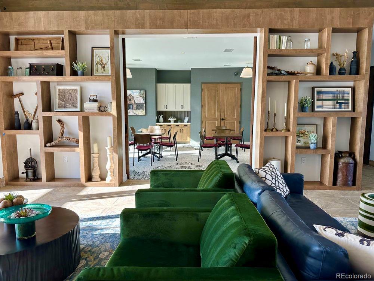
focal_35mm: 24
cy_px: 140
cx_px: 187
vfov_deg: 56.8
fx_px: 259
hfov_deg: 71.6
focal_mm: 6.86
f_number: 1.78
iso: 80
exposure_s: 1/300
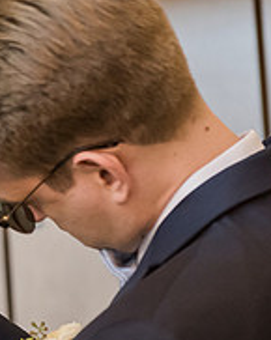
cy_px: 192
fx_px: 2191
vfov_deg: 8.9
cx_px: -188
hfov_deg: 6.9
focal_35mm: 218
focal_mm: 70
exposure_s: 1/200
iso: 4000
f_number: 3.5
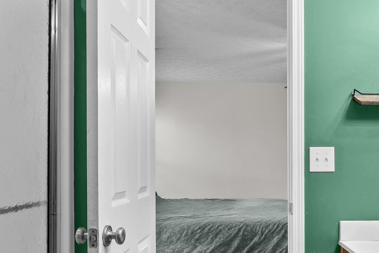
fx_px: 379
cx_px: 252
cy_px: 169
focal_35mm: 36
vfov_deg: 36.5
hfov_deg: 52.2
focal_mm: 16
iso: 400
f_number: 11
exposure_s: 1/2.5
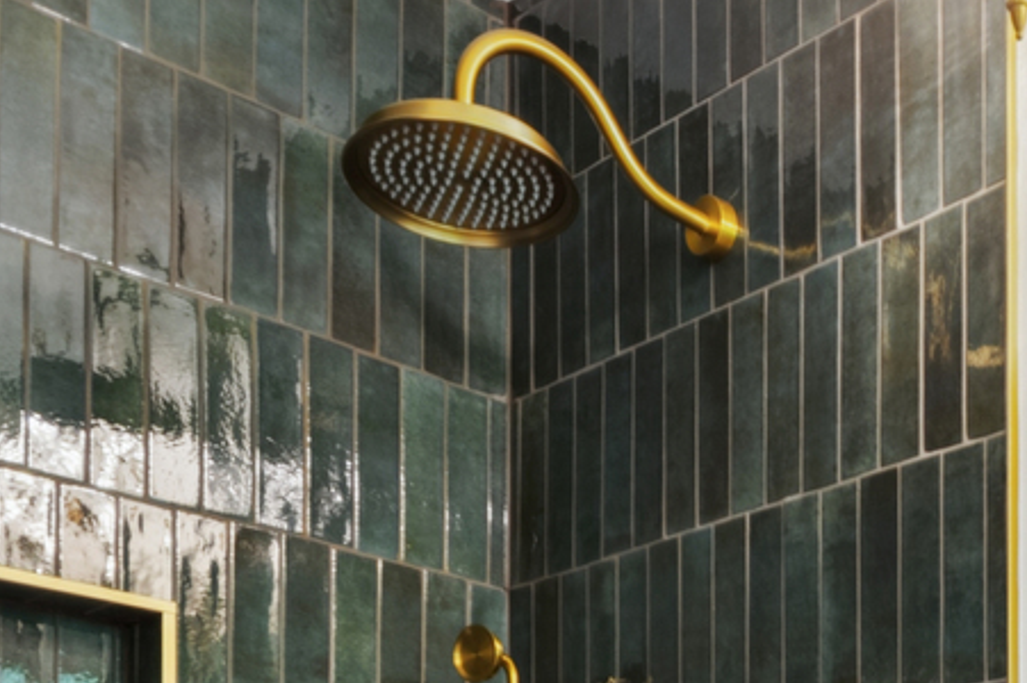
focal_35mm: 54
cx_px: 1052
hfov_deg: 33.4
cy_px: 1075
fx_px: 1539
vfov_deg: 20.6
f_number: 10
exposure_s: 1/1.25
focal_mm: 10
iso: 200
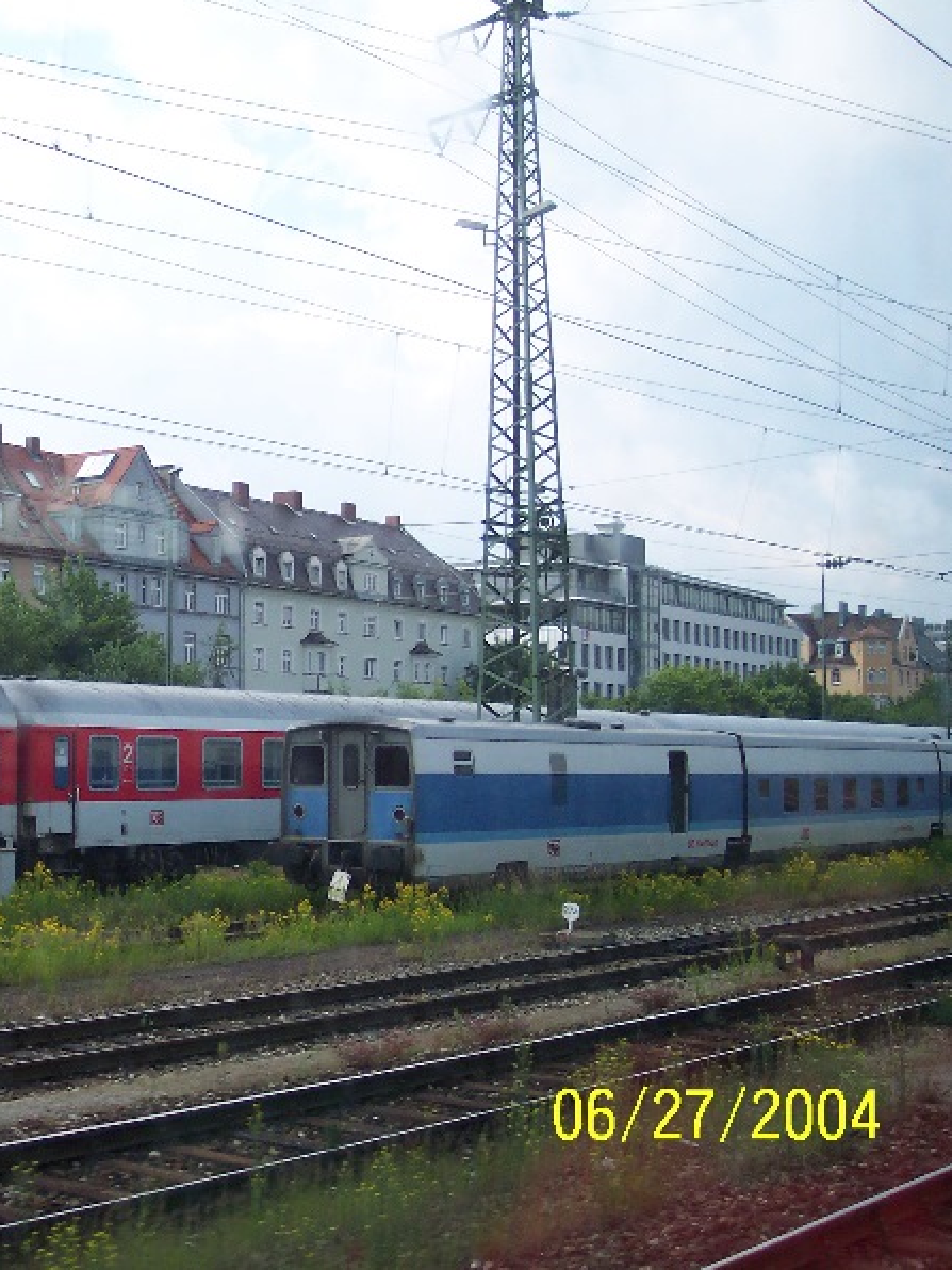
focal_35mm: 51
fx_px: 1870
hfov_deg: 27.6
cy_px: 635
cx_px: 115
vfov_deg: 37.5
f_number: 2.8
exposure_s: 1/500
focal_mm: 8
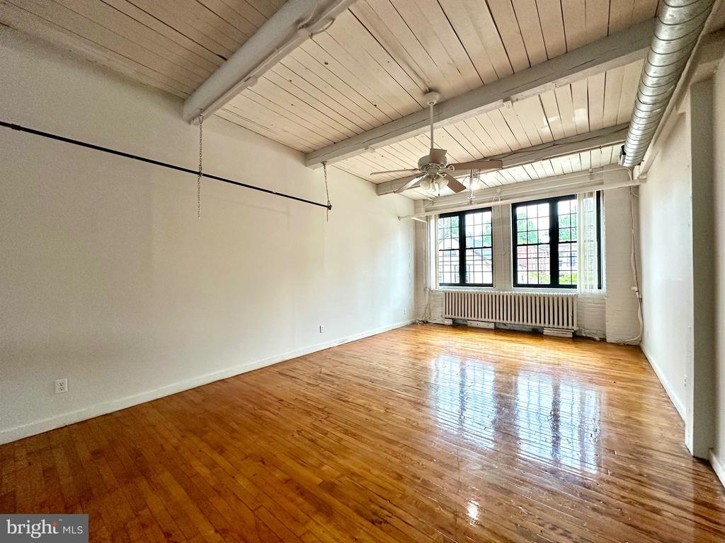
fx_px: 293
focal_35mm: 14
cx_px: 362
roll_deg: +0.4
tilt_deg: +1.3
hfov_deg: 102.1
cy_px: 272
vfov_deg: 85.7
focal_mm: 2.22
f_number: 2.2
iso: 160
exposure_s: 1/100
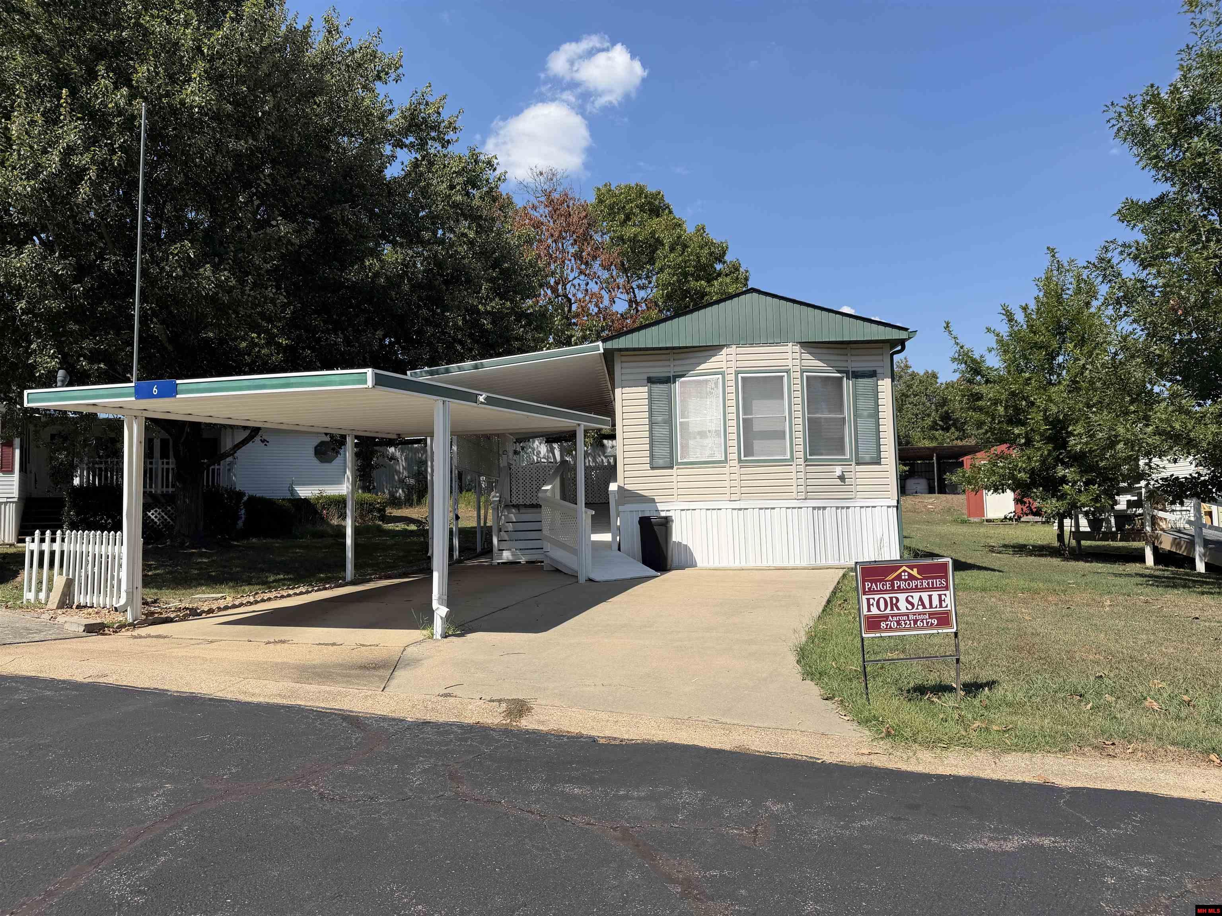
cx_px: 611
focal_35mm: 24
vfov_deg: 56.8
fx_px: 847
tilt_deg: +3.9
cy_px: 458
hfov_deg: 71.6
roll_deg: +2.3
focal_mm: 6.76
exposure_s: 1/4975
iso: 80
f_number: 1.78
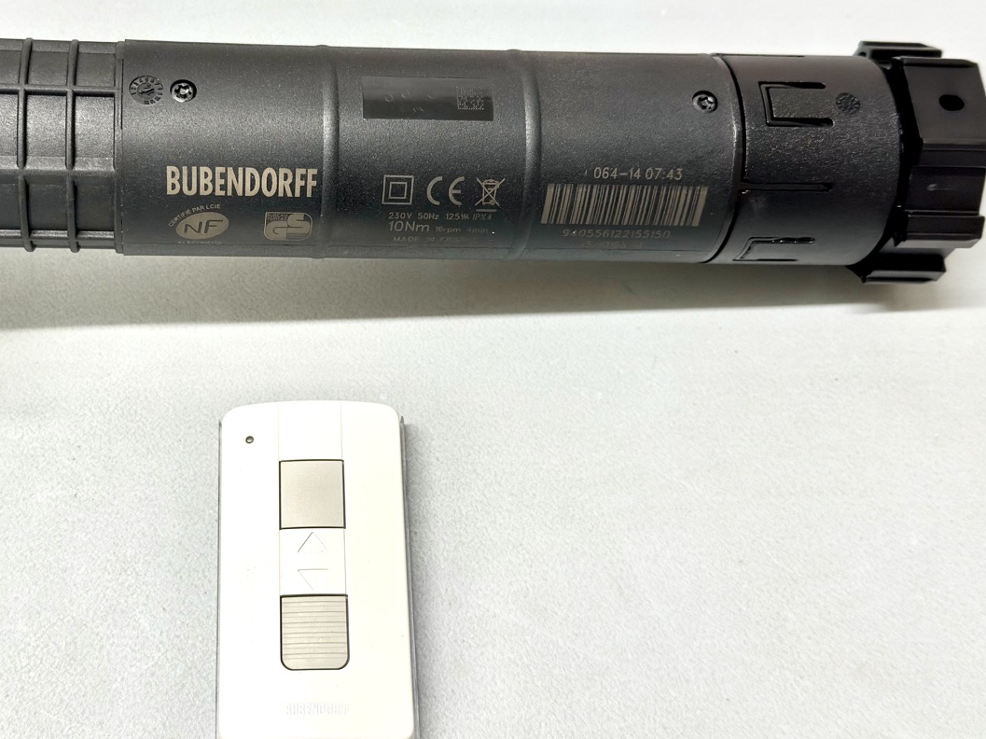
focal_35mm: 53
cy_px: 295
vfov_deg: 27.4
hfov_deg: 35.7
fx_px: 1509
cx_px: 295
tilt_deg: -64.7
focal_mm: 6.76
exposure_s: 1/50
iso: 50
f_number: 1.78
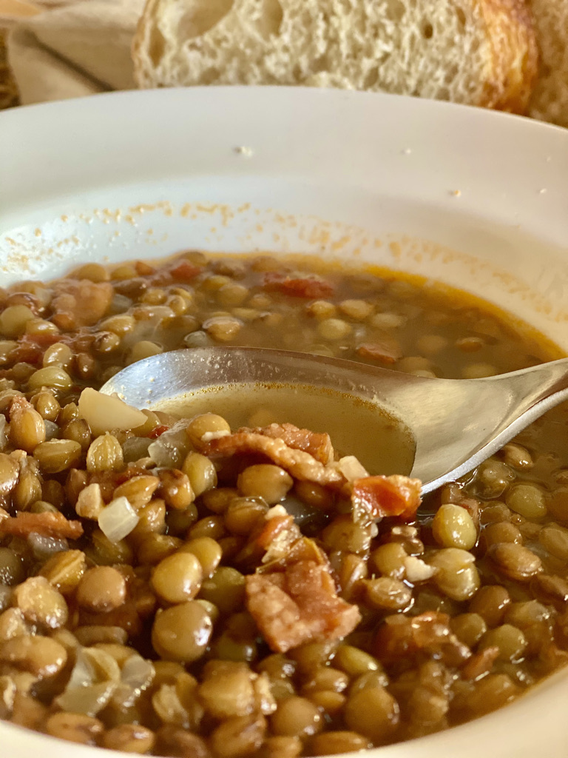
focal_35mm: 52
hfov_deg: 28.0
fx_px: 1138
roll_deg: +0.1
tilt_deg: -35.0
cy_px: 379
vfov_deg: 36.8
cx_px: 284
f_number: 2
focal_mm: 6
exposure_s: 1/64
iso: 250
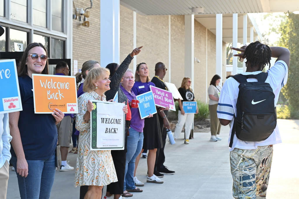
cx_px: 150
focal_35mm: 65
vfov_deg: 20.9
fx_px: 539
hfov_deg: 31.0
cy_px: 100
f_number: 7.1
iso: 800
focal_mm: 65
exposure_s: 1/200
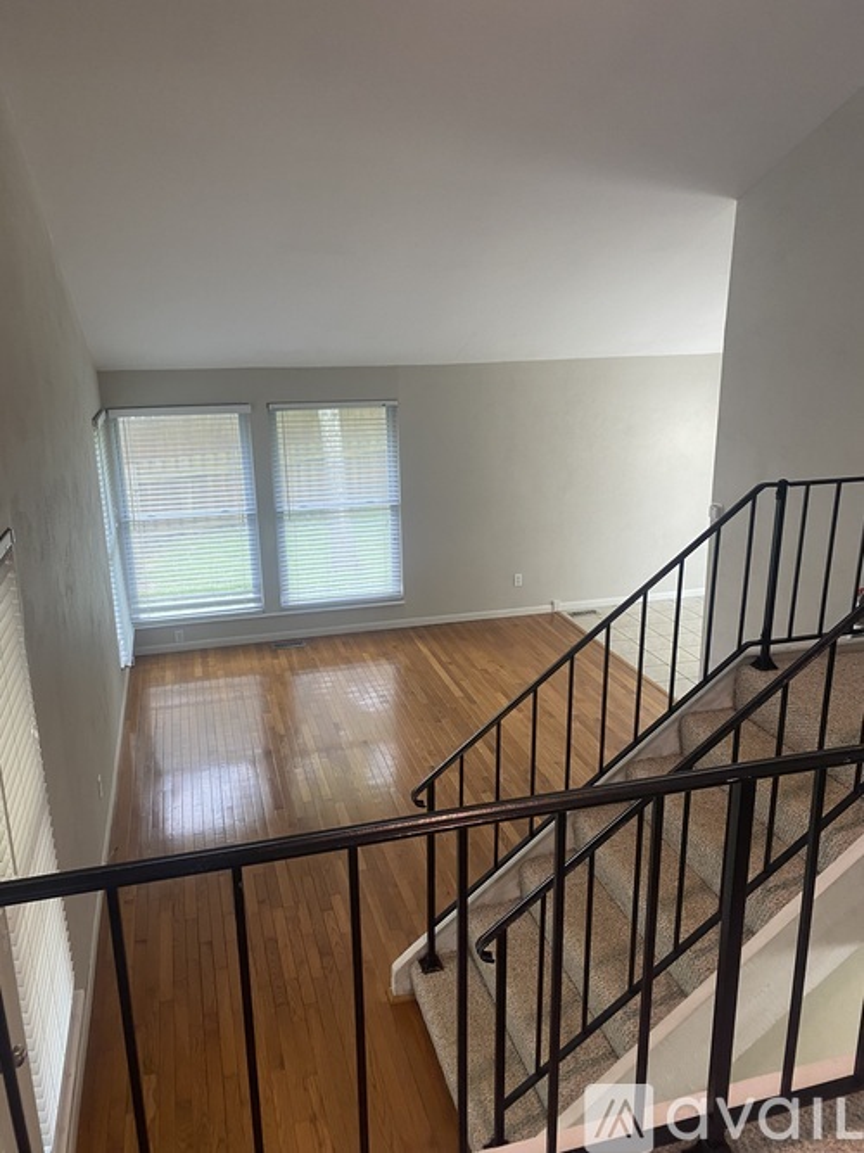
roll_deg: -0.2
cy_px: 576
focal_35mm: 26
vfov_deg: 67.3
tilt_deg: -15.1
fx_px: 866
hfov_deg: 53.0
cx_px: 432
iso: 125
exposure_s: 1/60
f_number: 1.8
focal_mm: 4.25
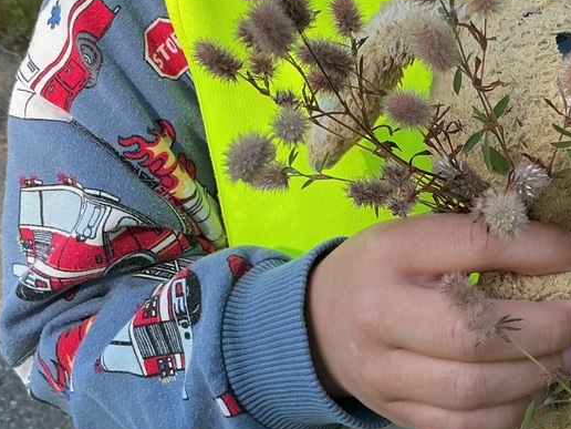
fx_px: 990
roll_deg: -0.1
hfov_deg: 31.5
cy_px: 232
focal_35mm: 60
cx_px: 439
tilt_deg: -29.3
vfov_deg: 24.4
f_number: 1.8
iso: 25
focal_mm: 3
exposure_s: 1/318
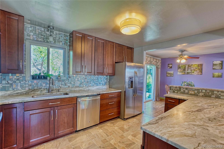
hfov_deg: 100.4
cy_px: 74
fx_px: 93
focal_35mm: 15
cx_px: 112
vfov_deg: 77.3
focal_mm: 10
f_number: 7.1
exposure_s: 1/8
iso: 800
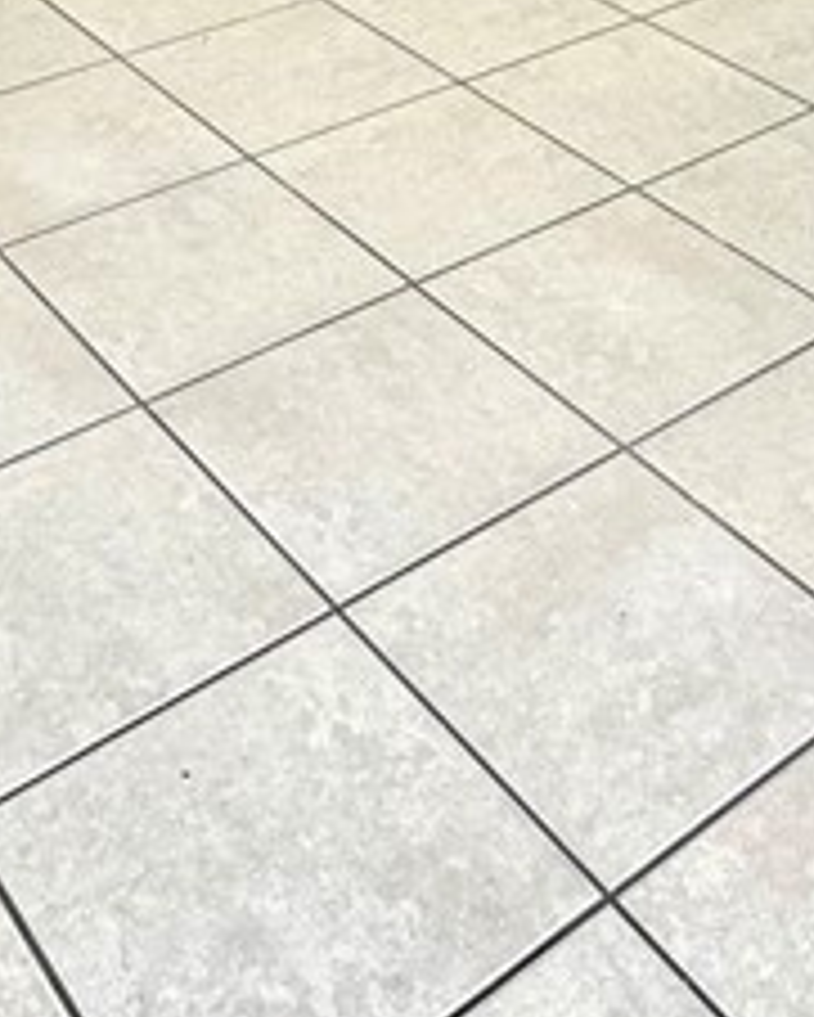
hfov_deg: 24.6
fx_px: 1866
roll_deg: -1.2
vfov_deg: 24.2
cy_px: -495
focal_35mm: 62
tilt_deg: -9.4
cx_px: 463
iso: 64
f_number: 2.2
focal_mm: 2.22
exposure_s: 1/99
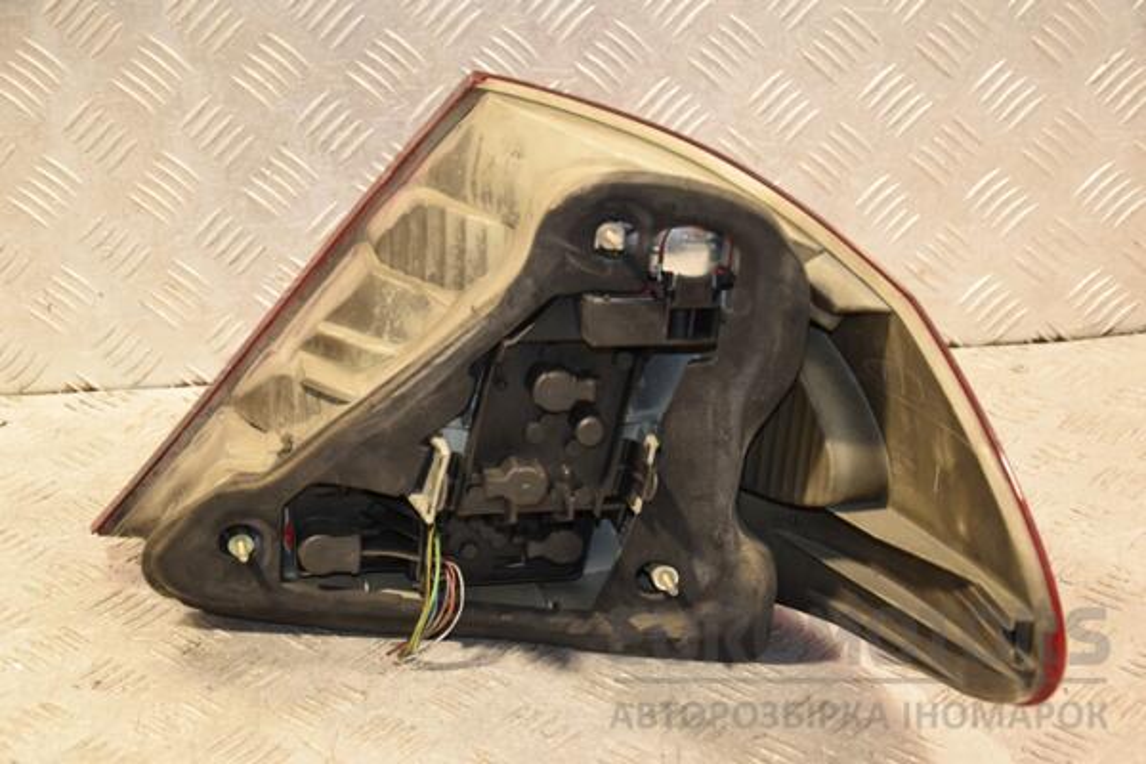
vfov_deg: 18.2
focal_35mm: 75
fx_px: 2387
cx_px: 573
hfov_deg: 27.0
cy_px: 382
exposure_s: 1/100
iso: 800
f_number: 5
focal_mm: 50
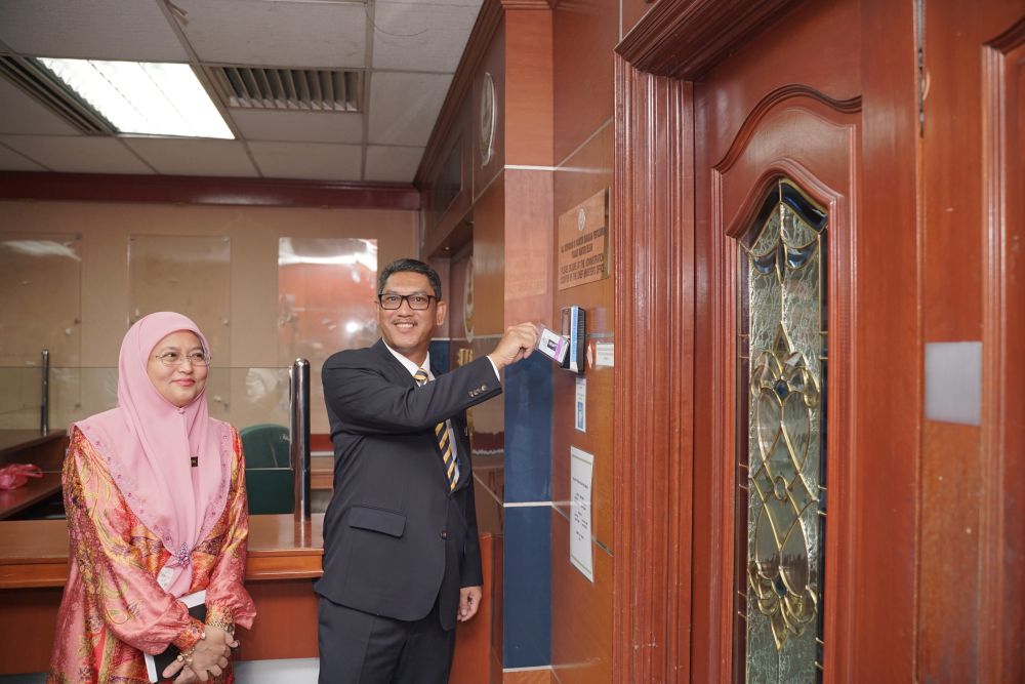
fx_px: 797
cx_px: 512
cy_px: 342
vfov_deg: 46.4
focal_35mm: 28
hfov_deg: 65.5
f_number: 3.5
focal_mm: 28
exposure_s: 1/100
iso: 500
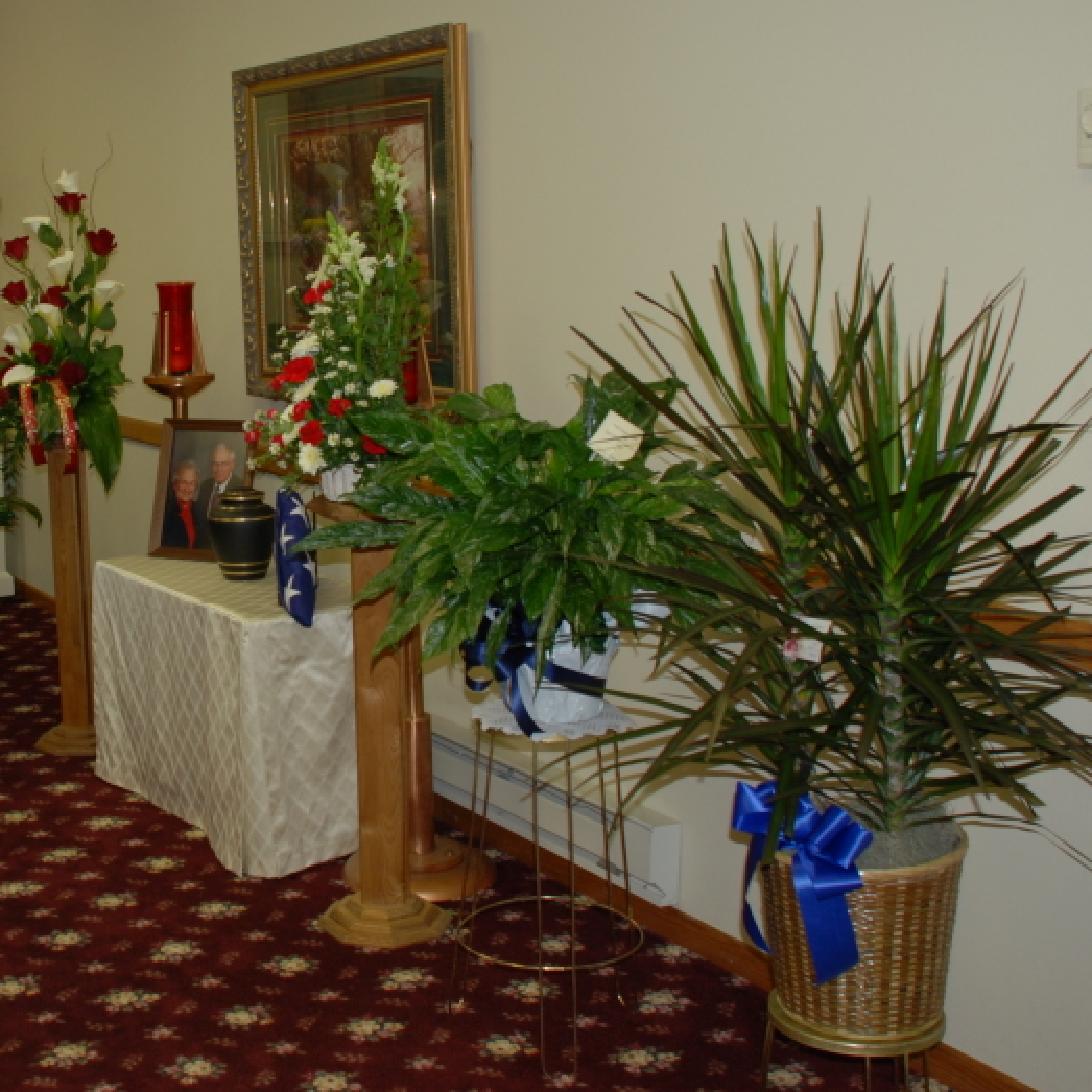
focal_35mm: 50
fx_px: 1785
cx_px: 198
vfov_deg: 33.9
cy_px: 433
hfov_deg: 32.9
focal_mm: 20
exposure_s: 1/60
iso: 200
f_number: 3.8
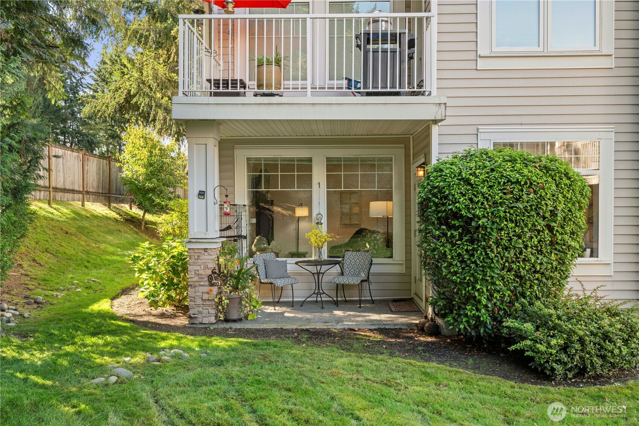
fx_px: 532
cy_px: 213
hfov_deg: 61.9
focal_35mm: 30
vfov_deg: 43.6
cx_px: 320
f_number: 8
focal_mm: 30
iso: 200
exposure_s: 1/13
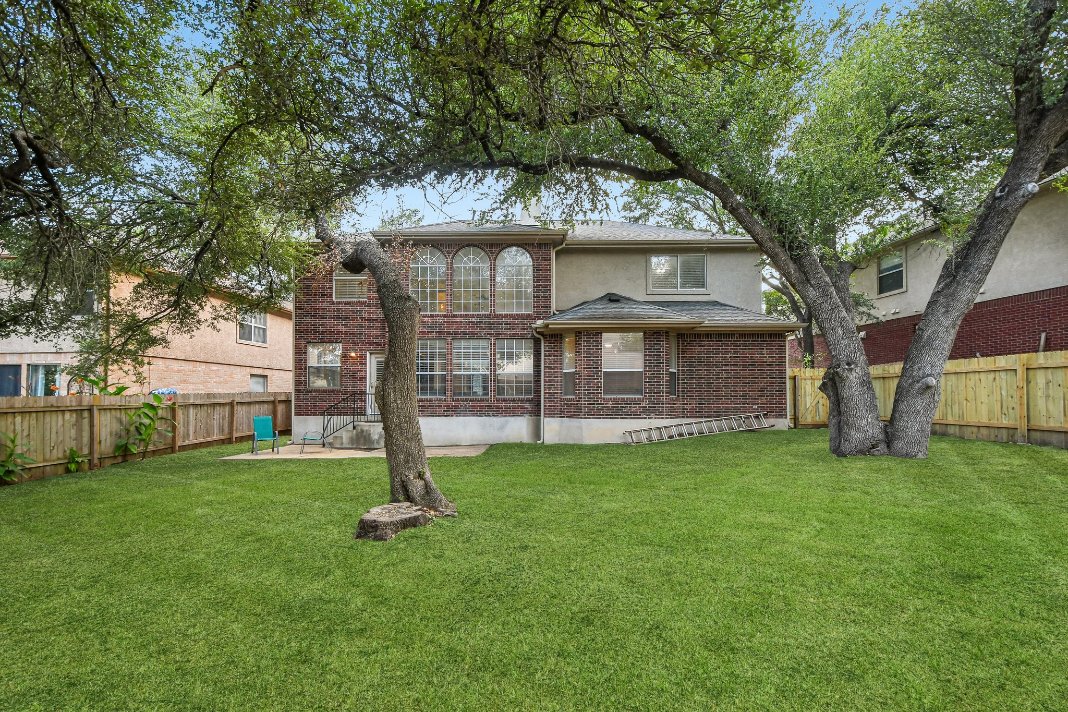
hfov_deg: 100.4
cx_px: 534
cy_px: 356
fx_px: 445
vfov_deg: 77.3
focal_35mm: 15
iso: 400
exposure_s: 1/125
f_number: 8
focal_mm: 10
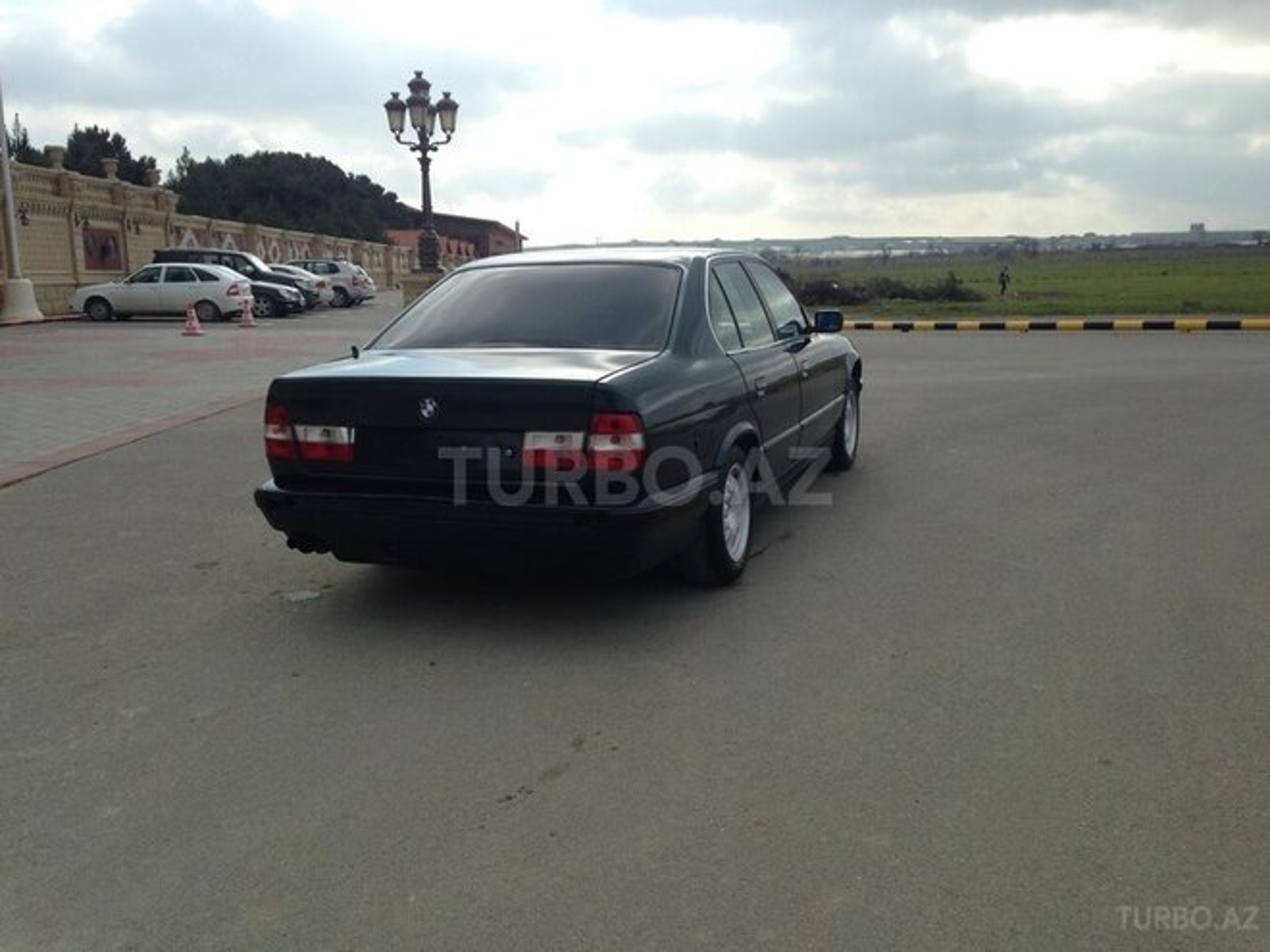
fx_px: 1211
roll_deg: -0.1
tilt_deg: -9.9
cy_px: 476
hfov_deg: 55.4
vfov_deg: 42.9
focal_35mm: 33
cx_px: 635
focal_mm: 4.12
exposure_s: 1/1748
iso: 50
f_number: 2.4
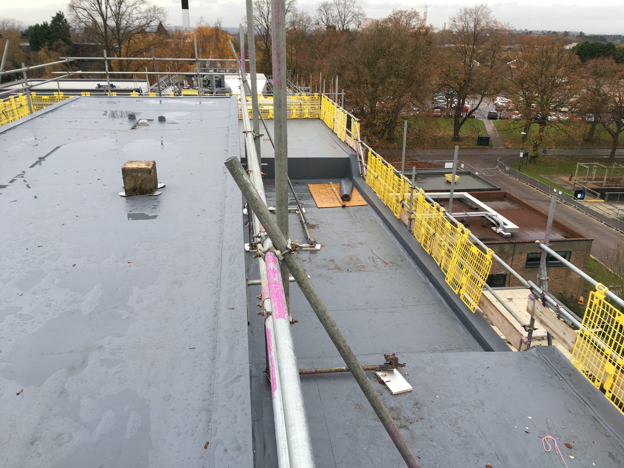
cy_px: 234
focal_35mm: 29
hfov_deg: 61.7
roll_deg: -1.6
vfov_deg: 48.2
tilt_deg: -20.9
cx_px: 312
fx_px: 523
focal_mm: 4.15
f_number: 2.2
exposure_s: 1/105
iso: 25
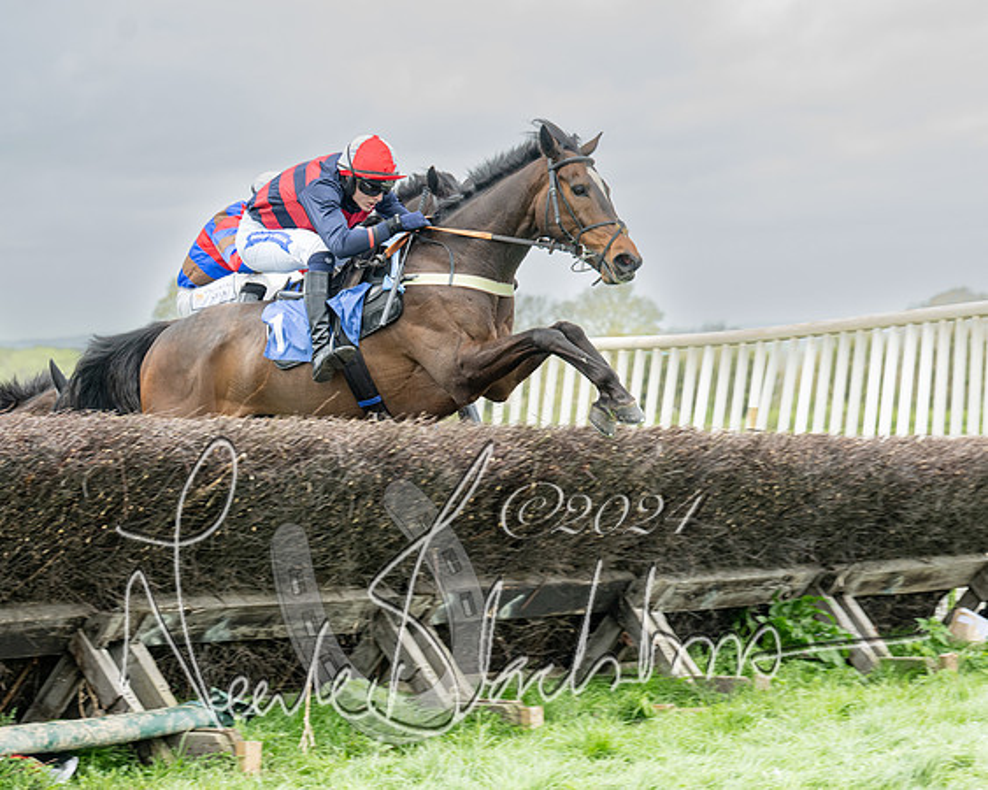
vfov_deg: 12.7
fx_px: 3550
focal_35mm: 121
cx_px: 445
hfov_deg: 15.8
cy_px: 444
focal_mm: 90
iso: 400
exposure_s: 1/500
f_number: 5
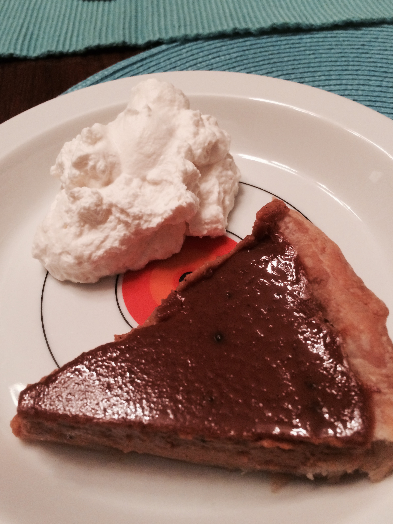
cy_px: 263
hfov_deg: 46.8
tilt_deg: -53.1
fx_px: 454
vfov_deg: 60.0
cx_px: 200
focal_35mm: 30
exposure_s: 1/30
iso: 250
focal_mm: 4.15
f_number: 2.2
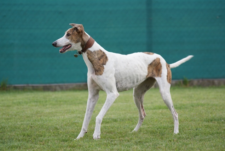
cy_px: 76
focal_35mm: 202
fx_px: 1267
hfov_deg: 10.1
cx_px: 112
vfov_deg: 6.8
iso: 100
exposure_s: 1/320
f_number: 5
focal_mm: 135
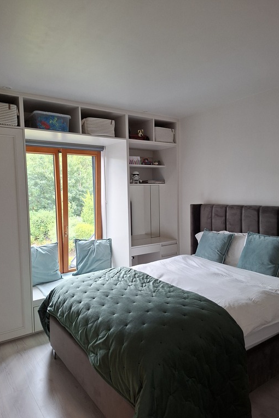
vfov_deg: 73.7
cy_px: 209
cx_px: 142
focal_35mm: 24
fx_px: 279
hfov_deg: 53.1
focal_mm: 5.54
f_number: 1.8
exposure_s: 1/120
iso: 125
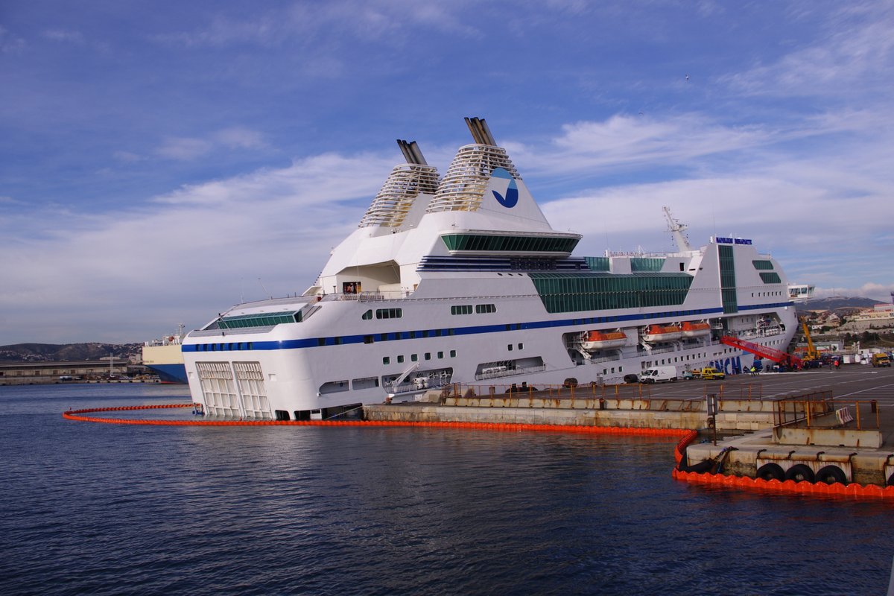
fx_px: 745
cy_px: 298
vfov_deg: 43.6
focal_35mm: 30
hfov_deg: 61.9
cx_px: 447
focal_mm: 20
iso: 100
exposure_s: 1/125
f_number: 10
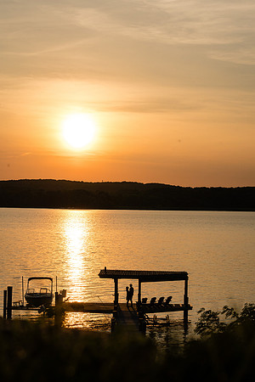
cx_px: 128
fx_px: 903
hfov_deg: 16.1
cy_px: 191
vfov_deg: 23.9
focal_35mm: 85
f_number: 13
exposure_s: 1/2500
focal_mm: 85
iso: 1000
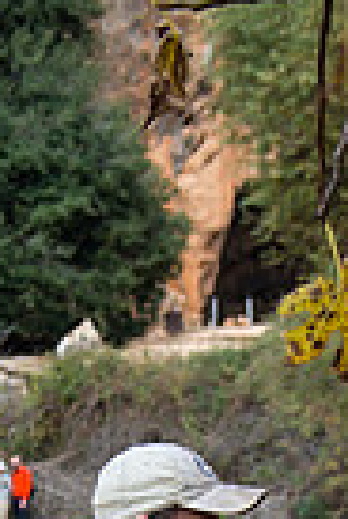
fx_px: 1890
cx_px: 182
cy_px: 845
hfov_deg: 10.5
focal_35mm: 131
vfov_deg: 14.3
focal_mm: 40
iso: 100
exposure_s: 1/1000
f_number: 2.8
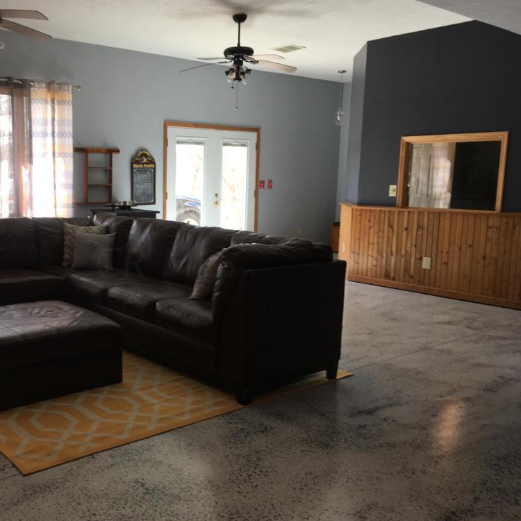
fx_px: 596
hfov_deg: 46.3
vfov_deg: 47.2
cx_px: 166
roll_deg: -0.2
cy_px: 263
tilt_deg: -8.4
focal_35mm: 35
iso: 25
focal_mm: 4.15
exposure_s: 1/60
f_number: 2.2
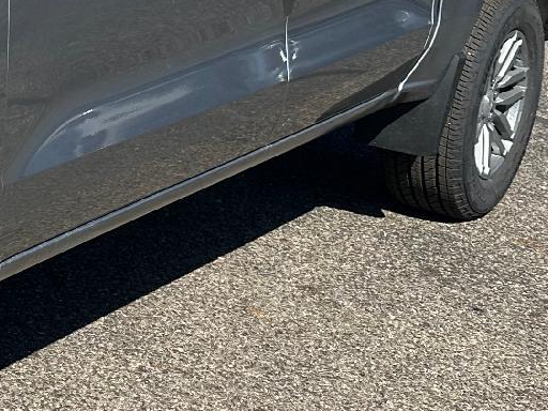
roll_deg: -2.1
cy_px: 49
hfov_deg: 19.5
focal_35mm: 90
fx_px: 1425
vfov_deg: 16.2
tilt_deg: -11.0
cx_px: -224
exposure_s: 1/2967
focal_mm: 6.86
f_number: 1.78
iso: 80
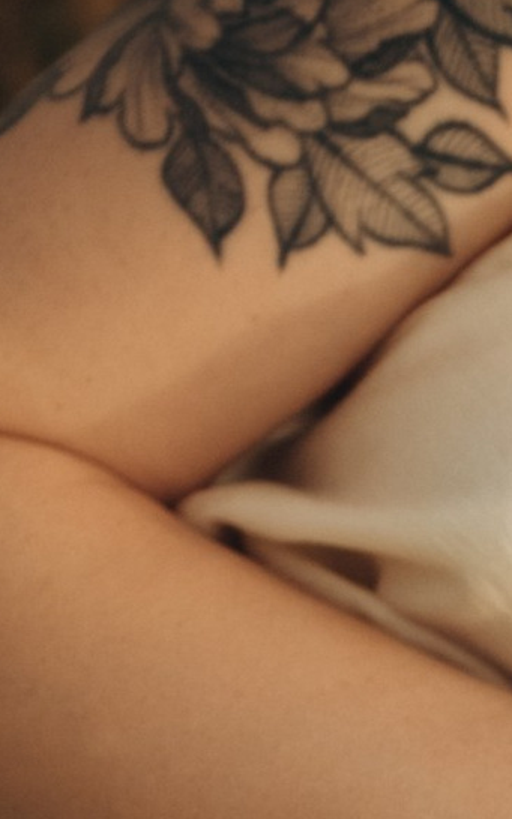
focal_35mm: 358
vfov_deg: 5.8
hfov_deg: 3.6
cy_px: 1058
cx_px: 1179
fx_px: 7997
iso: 100
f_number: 1.8
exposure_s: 1/8000
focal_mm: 50
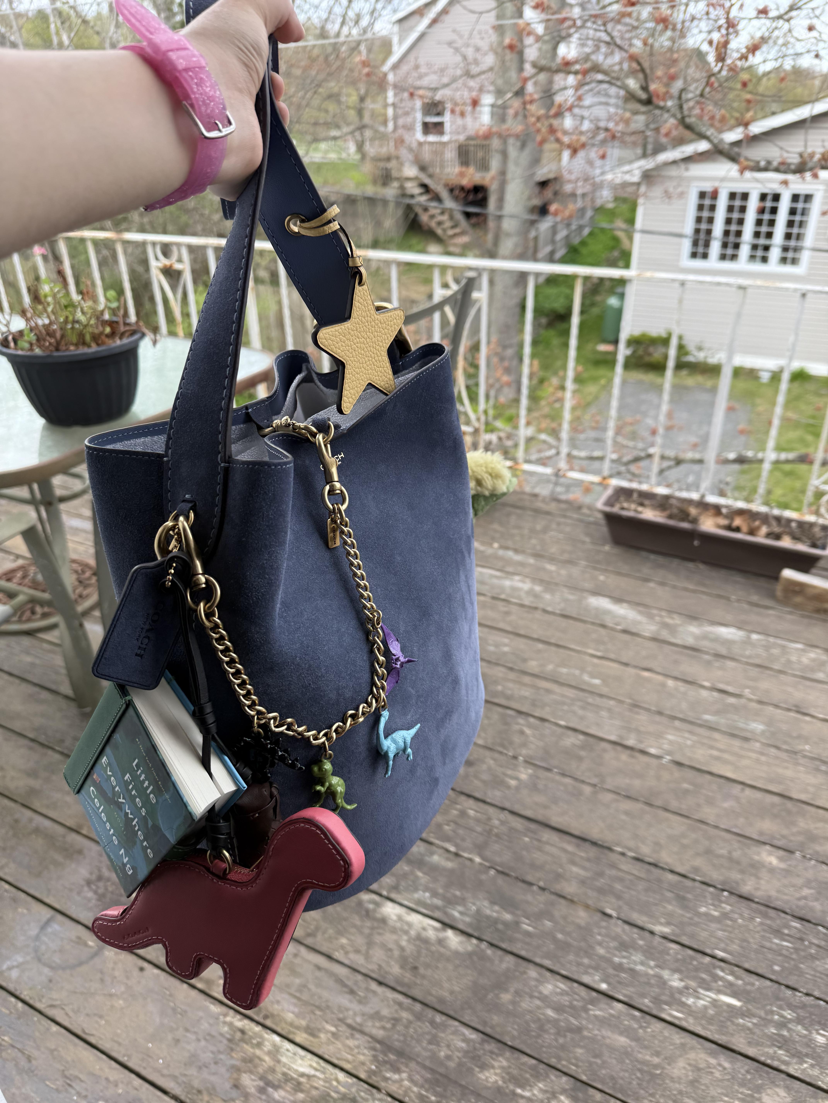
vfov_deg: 71.6
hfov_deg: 56.8
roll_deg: +1.5
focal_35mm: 24
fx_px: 765
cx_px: 414
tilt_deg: -29.9
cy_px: 552
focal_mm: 6.76
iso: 80
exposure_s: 1/423
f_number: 1.78
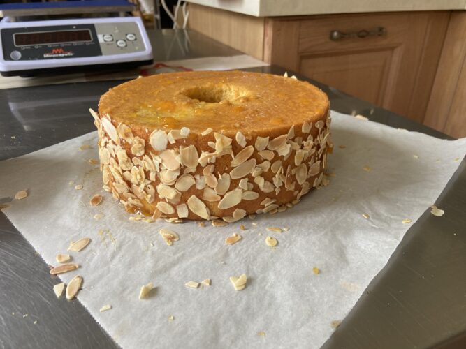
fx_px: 350
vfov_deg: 53.0
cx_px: 233
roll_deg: -1.0
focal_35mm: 26
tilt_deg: -29.3
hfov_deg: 67.3
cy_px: 174
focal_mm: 4.25
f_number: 1.8
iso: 80
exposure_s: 1/121
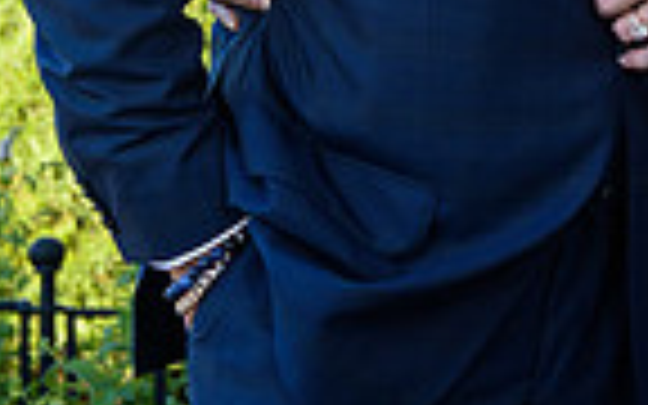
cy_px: -299
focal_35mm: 214
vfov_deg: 6.0
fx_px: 3779
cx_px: 1143
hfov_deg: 9.4
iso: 200
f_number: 4
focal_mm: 52
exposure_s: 1/250
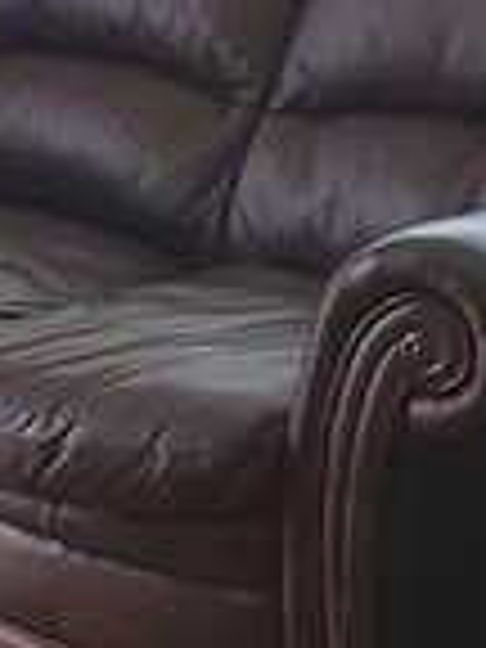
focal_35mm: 185
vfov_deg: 10.7
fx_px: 3463
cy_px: 324
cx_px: -184
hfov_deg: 7.9
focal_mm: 4.3
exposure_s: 1/60
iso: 64
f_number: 2.4
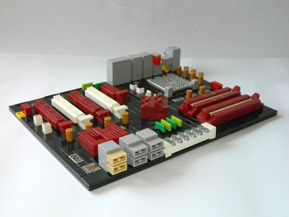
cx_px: 144
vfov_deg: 30.9
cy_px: 108
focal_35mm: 47
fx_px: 392
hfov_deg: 40.4
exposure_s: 1/30
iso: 80
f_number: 3.6
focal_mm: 8.4
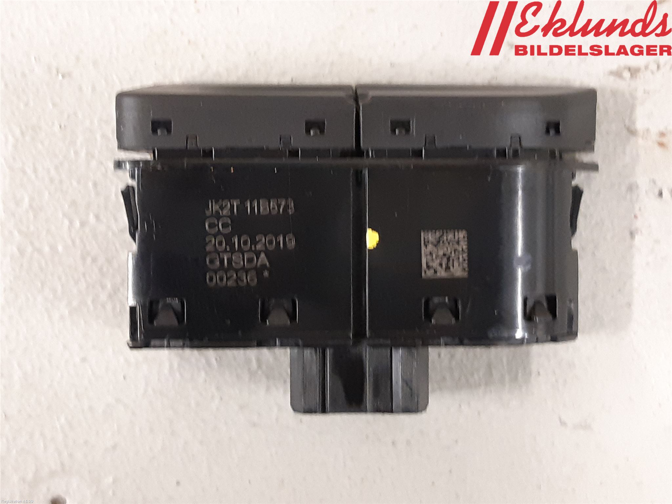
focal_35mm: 26
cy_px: 252
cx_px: 336
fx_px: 505
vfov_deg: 53.1
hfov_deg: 67.3
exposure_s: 1/25
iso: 320
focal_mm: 3.93
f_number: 1.7
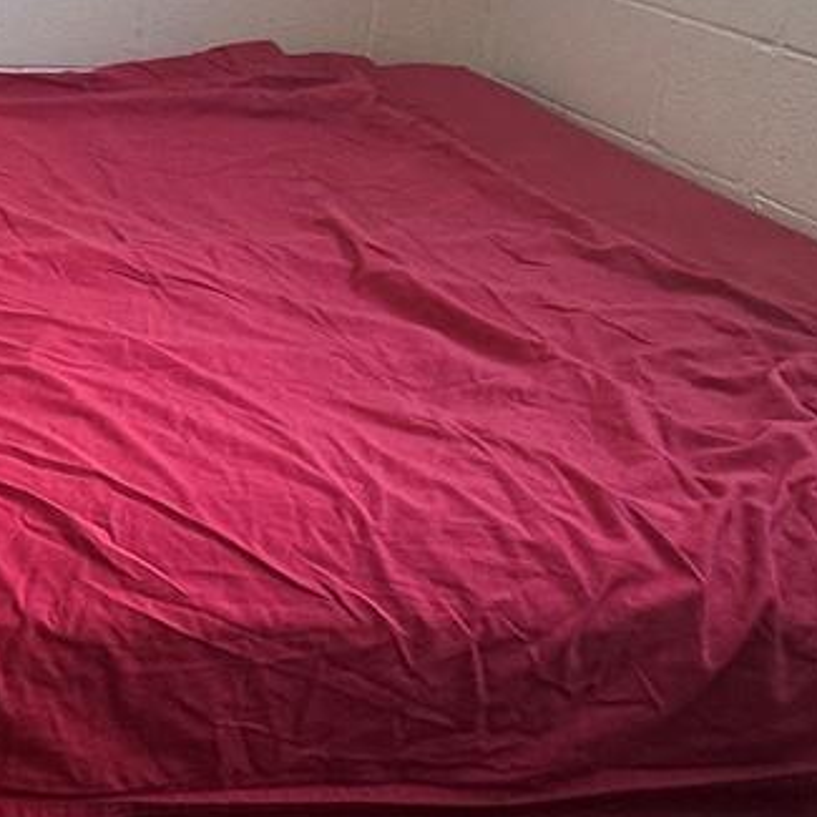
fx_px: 1629
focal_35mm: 61
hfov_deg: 22.4
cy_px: 38
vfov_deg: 26.9
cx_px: -455
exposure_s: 1/99
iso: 100
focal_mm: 2.22
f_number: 2.2
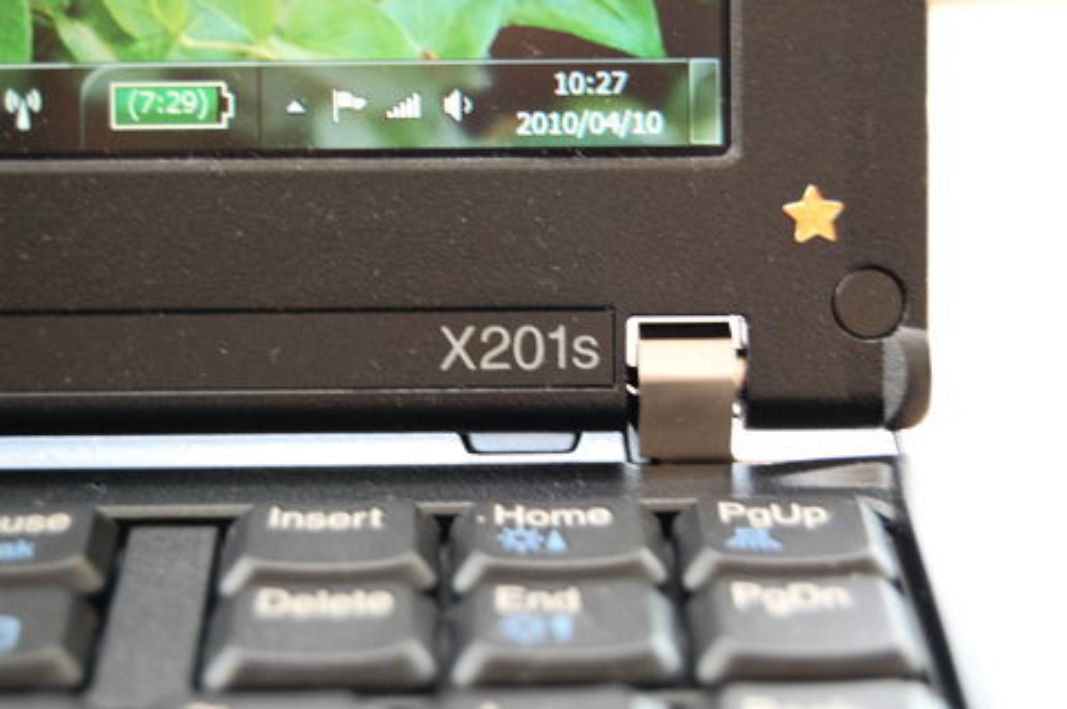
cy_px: 354
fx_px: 2443
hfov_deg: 24.6
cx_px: 534
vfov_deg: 16.5
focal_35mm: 82
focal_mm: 55
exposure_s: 1/8
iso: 800
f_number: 5.6
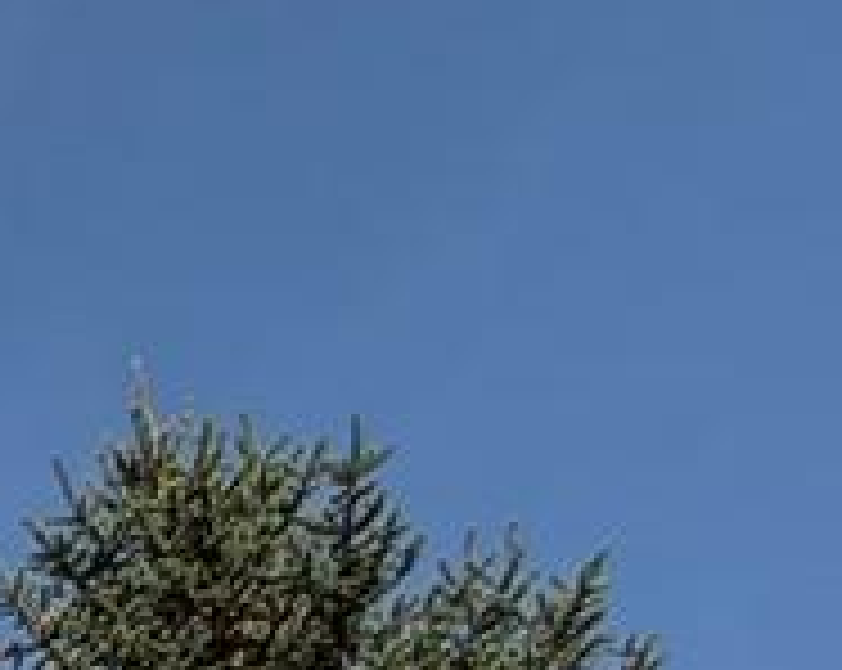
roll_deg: -2.4
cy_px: 2032
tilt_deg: +11.6
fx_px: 2911
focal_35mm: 117
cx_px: -2400
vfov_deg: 9.8
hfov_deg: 8.6
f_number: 2.2
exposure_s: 1/853
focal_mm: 2.22
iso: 20
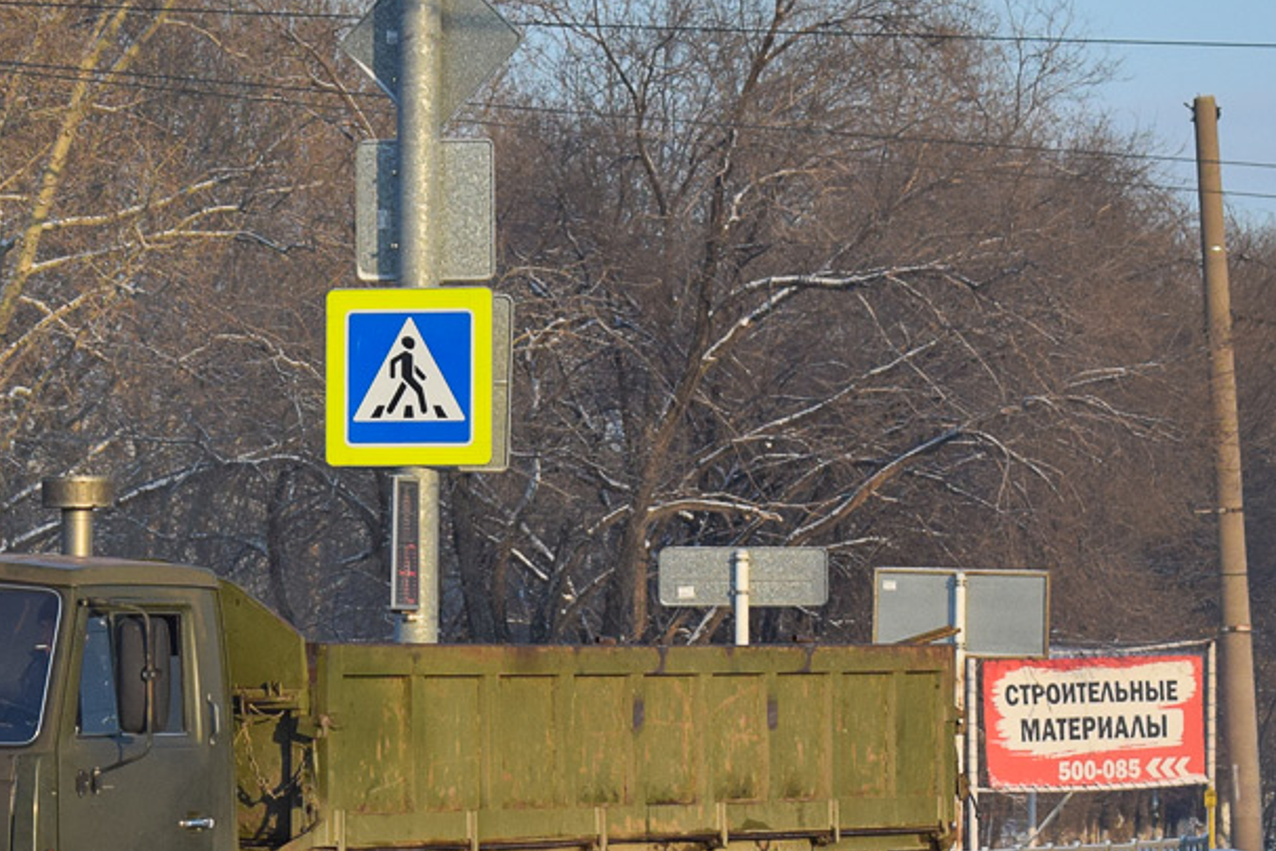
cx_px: 174
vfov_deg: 8.4
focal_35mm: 163
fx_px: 5778
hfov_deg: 12.5
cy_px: 563
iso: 400
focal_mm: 55
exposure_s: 1/1250
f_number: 6.3
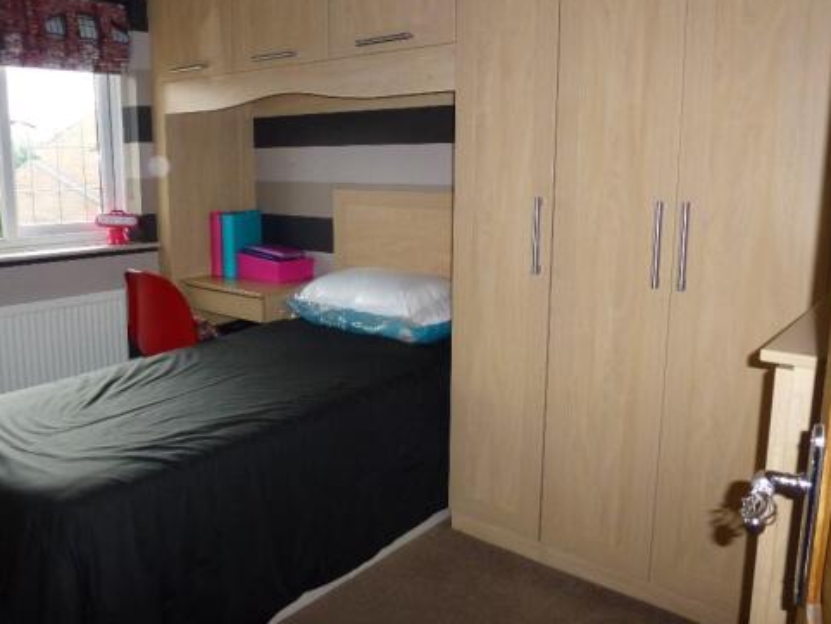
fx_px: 697
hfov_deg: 61.4
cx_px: 361
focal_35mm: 29
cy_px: 284
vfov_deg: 48.2
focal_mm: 4.3
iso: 200
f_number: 3.3
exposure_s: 1/60
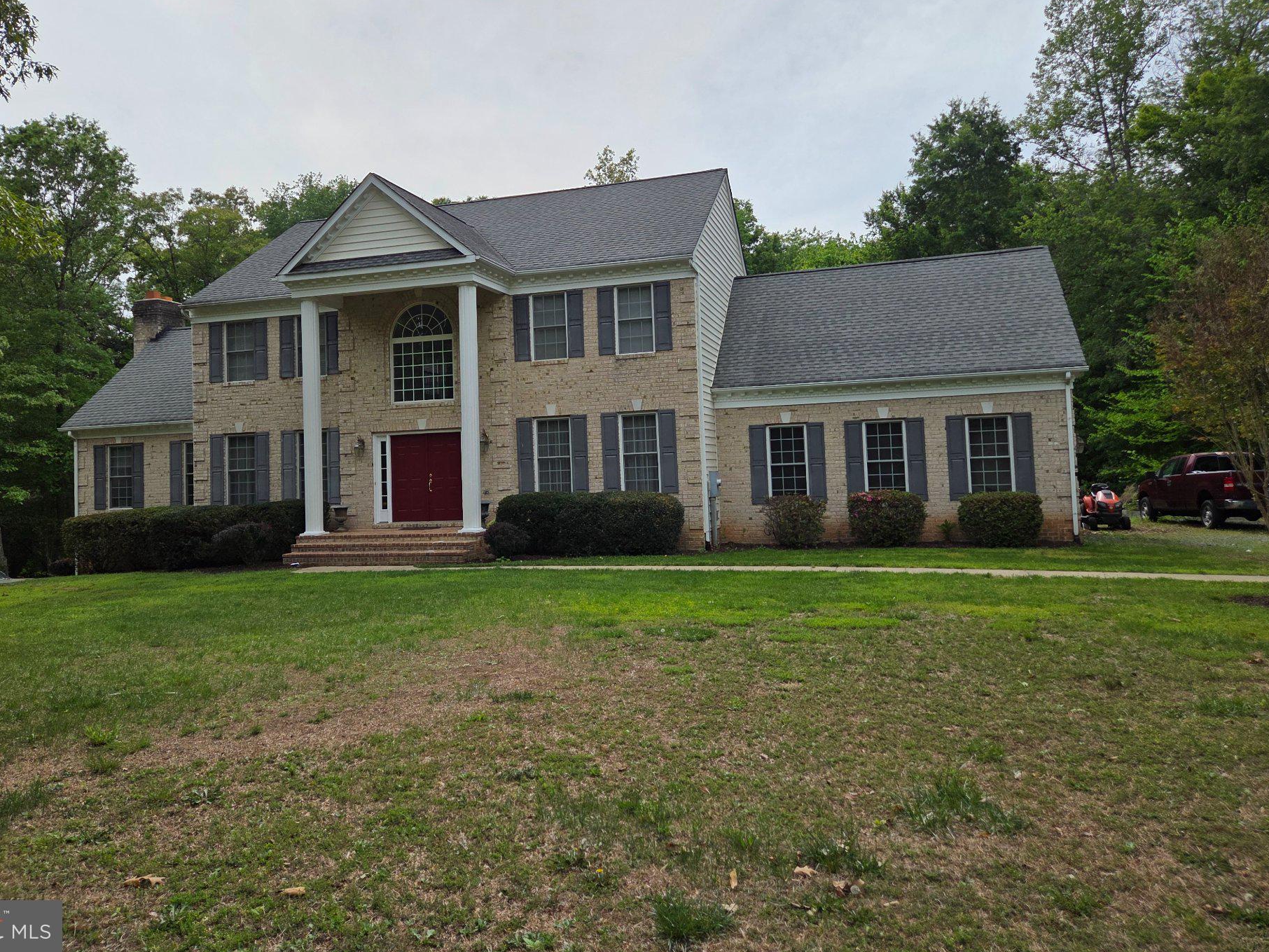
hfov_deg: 67.3
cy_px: 420
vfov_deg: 52.9
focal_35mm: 26
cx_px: 604
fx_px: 953
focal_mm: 5.4
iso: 80
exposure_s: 1/6412
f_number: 1.8
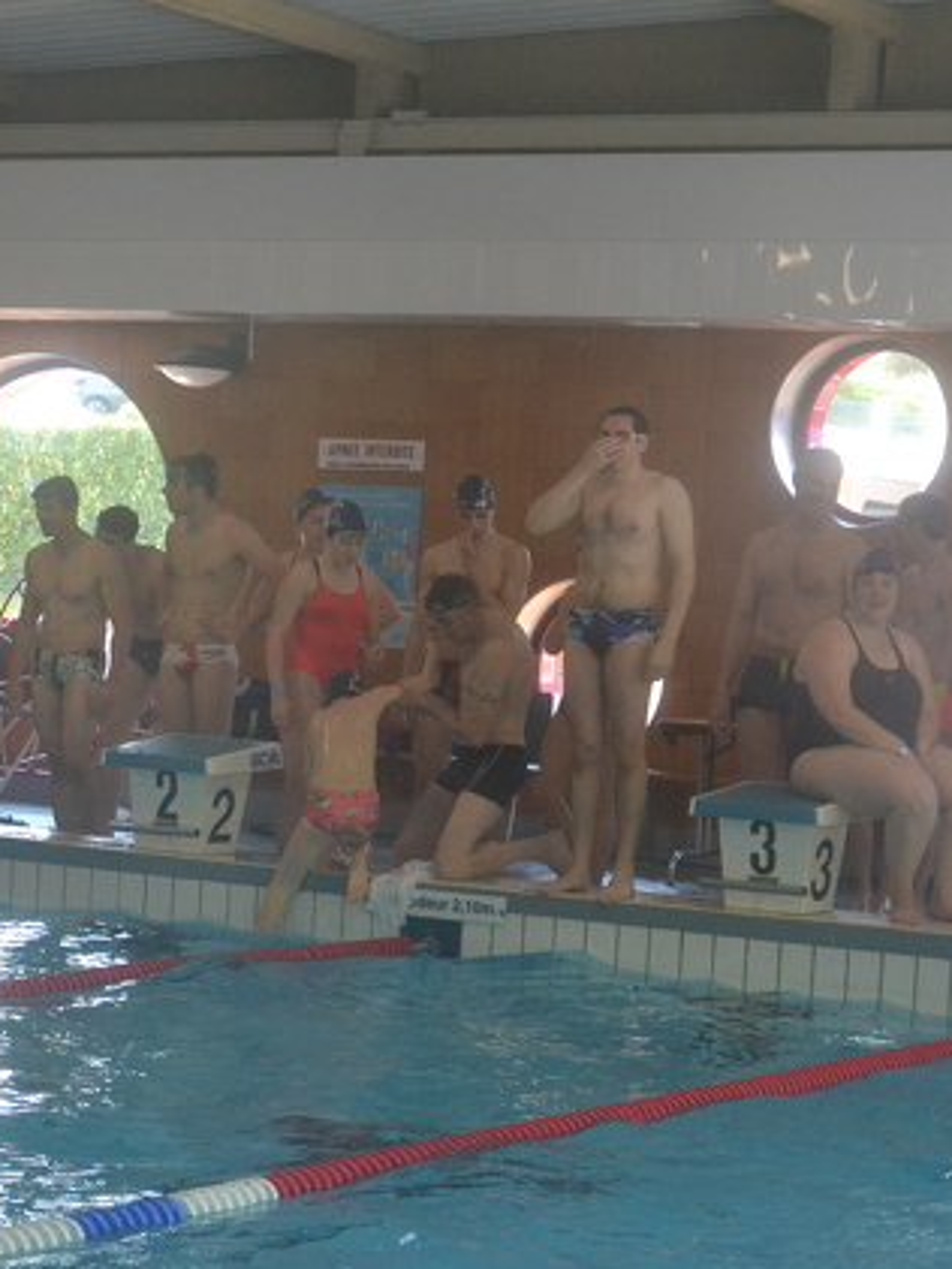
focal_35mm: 92
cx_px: 452
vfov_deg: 21.3
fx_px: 3372
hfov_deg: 16.1
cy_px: 641
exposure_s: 1/500
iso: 2500
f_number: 4.8
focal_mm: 42
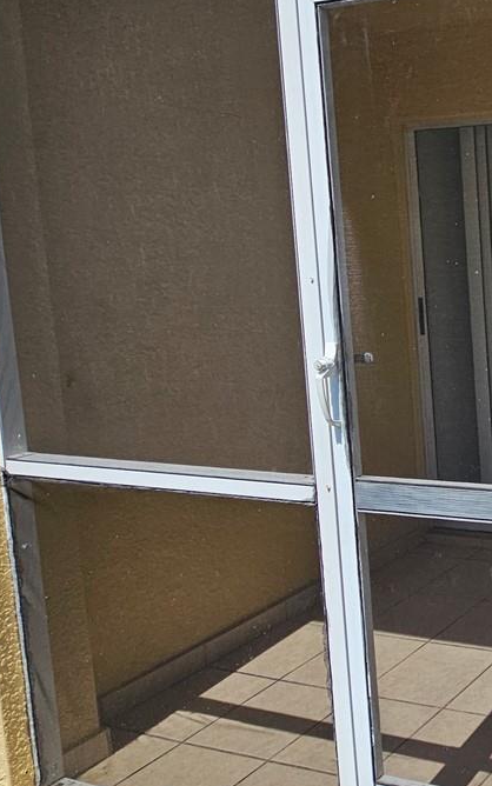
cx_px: 738
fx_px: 707
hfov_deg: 27.0
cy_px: 305
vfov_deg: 57.6
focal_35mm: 33
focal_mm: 2.2
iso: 50
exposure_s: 1/2378
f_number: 2.2
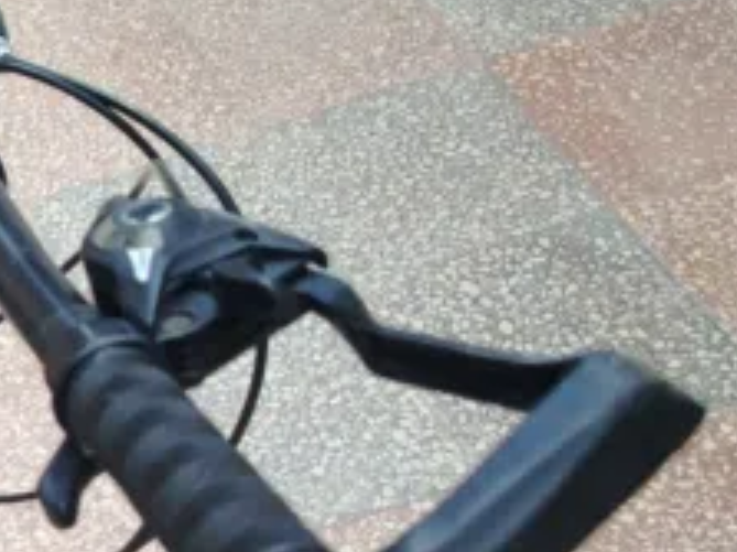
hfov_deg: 25.0
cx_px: -178
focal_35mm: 69
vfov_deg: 20.8
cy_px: 502
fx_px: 1468
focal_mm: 5.25
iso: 225
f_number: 1.75
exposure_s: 1/900
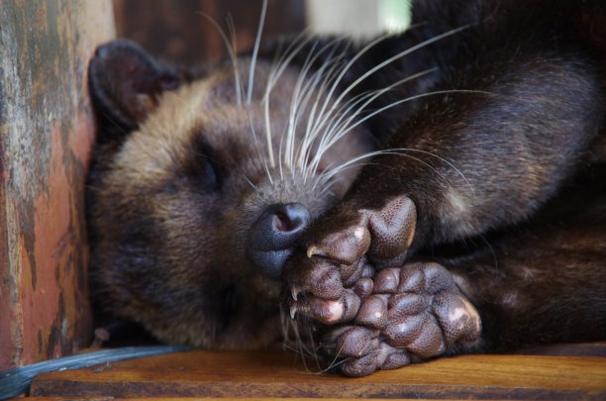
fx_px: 3401
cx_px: 303
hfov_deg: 10.2
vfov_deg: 6.7
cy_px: 200
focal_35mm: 202
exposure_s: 1/13
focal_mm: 135
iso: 400
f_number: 5.6
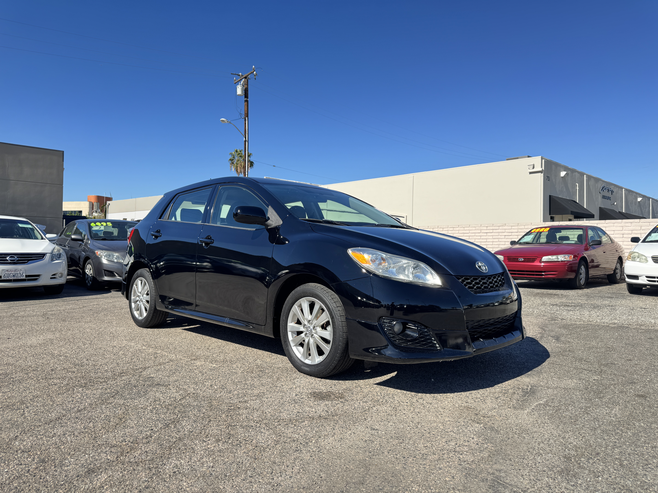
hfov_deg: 71.6
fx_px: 456
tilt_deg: +0.6
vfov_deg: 56.8
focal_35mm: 24
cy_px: 246
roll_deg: -1.4
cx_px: 329
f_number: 1.78
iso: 80
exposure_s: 1/1678
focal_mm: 6.76
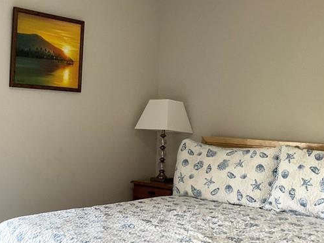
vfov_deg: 24.4
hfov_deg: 32.1
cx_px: 124
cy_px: 147
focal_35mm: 60
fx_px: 561
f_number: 1.8
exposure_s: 1/60
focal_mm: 3
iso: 100
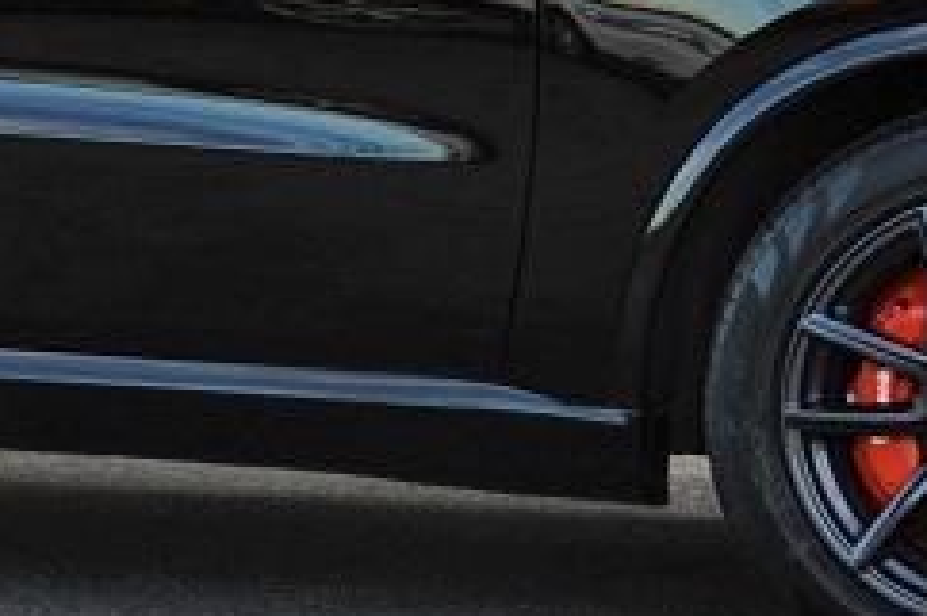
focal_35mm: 172
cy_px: 272
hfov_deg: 11.9
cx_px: 247
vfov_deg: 8.0
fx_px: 4433
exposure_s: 1/125
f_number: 5.6
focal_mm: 25
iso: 140
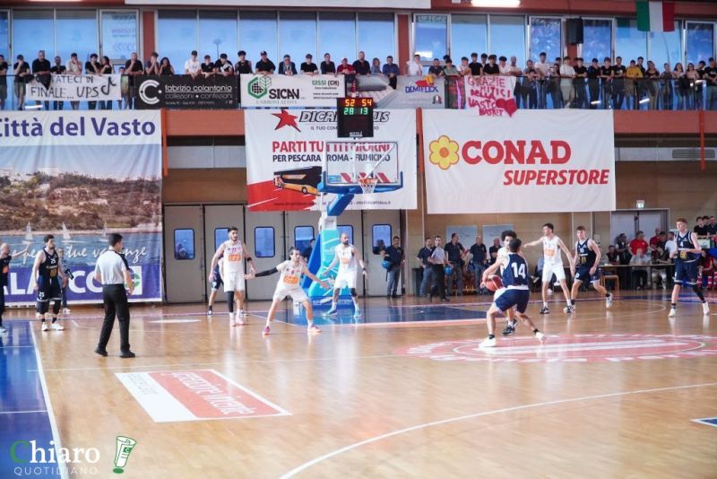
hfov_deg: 32.6
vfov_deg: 22.1
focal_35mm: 62
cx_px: 358
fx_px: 1225
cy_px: 240
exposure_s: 1/500
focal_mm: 41
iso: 5000
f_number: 4
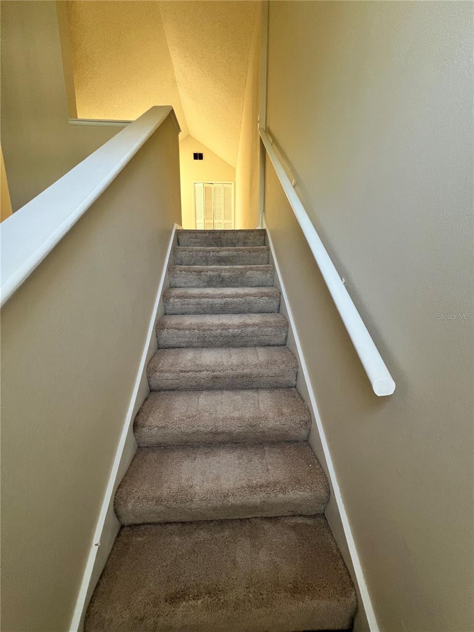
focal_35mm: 13
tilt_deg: -12.6
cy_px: 316
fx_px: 237
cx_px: 237
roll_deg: +0.4
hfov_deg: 89.9
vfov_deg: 106.2
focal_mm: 1.57
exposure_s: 1/99
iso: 160
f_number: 1.8
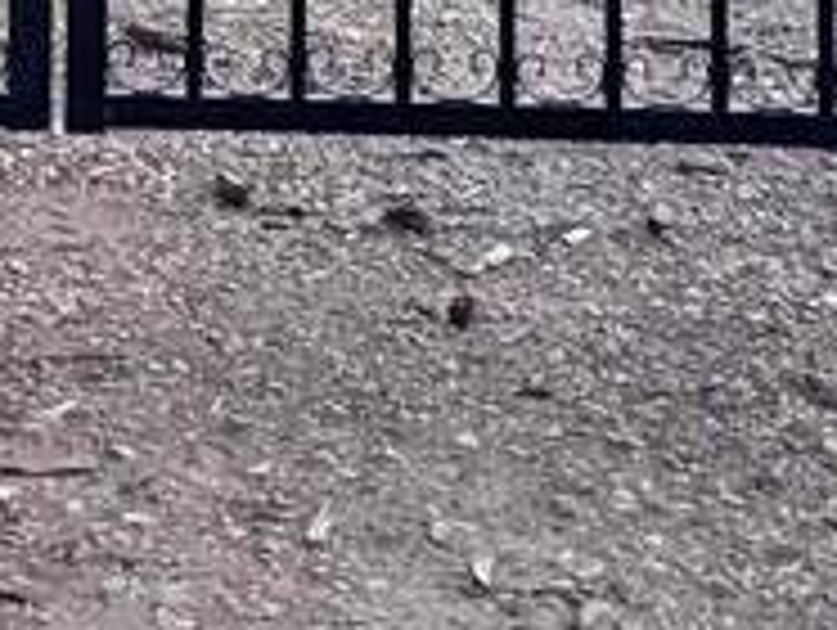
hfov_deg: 11.9
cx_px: 104
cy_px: -914
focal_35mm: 165
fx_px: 3995
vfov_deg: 8.2
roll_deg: -0.7
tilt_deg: +1.3
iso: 3200
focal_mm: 6.76
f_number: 1.78
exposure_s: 1/15
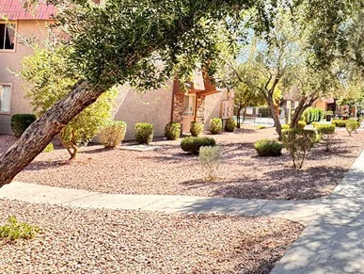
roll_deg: -3.5
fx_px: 389
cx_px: 304
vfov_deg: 38.3
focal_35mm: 37
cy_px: 89
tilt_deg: +0.9
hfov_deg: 46.7
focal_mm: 2.22
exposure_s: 1/235
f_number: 2.2
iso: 40
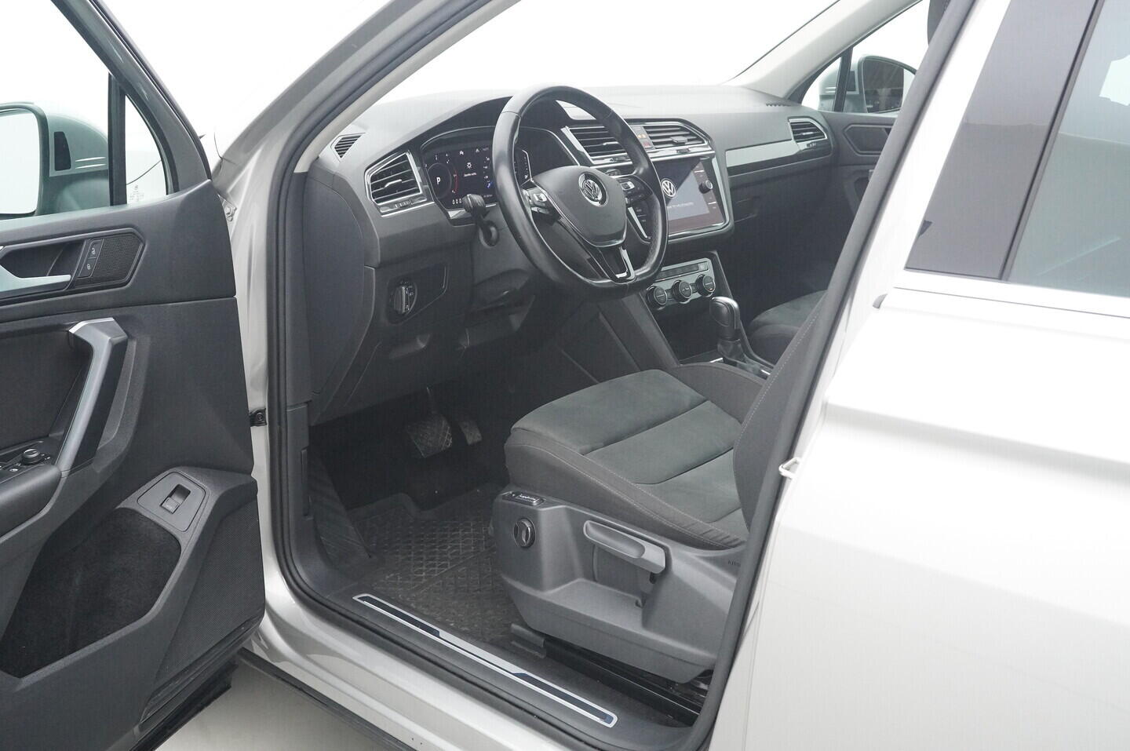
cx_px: 565
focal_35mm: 36
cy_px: 376
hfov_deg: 53.2
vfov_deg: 36.8
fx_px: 1129
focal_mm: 24
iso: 4000
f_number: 5.6
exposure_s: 1/250
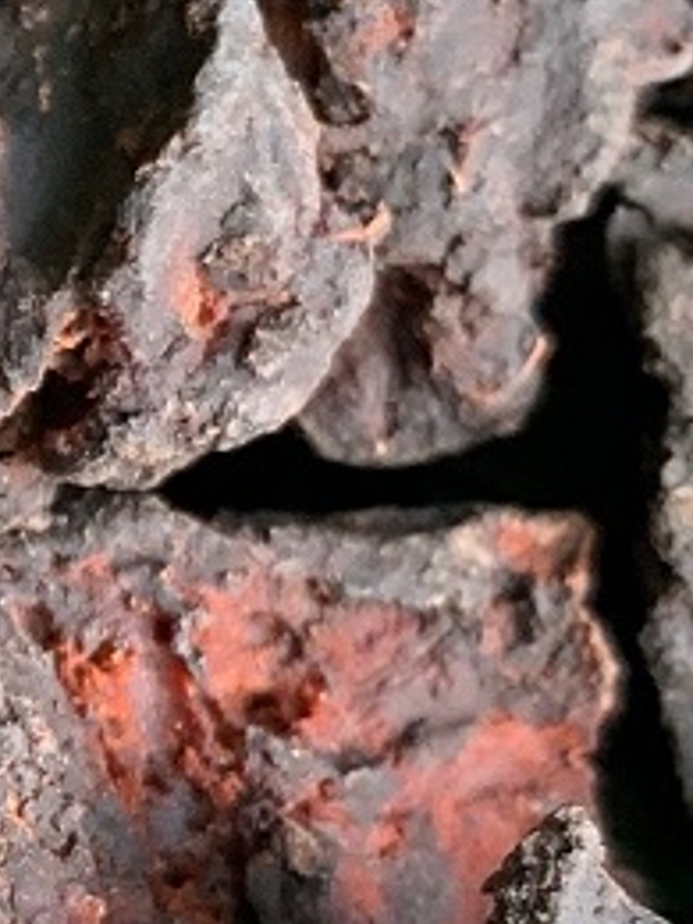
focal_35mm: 150
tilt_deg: -58.8
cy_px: 466
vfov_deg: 13.2
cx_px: -634
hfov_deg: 9.3
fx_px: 4004
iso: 100
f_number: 1.8
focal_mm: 4.25
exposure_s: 1/92
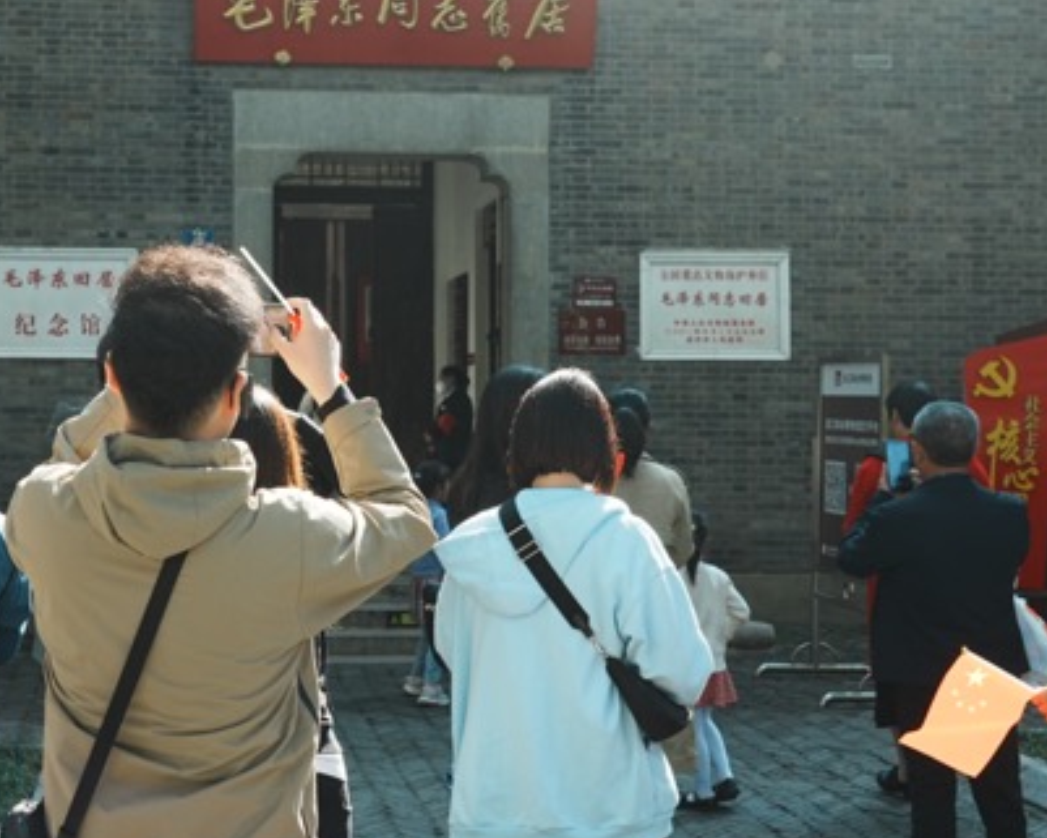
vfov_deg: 25.8
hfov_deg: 31.6
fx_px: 1829
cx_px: 319
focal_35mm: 59
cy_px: 332
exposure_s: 1/320
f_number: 7.1
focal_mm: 35
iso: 500
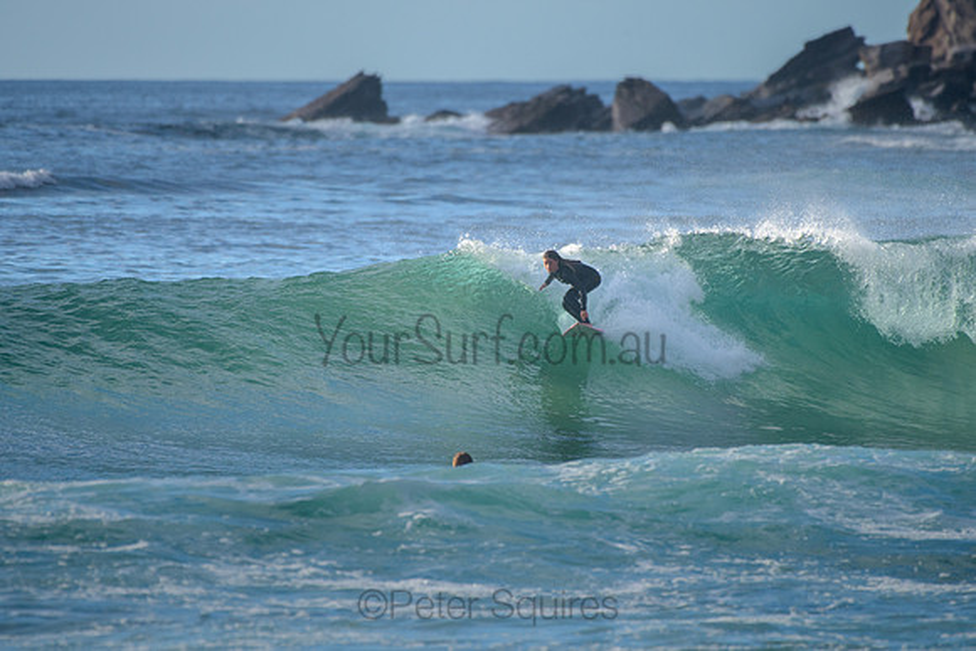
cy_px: 290
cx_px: 501
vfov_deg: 2.2
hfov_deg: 3.4
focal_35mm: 613
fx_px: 16632
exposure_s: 1/2000
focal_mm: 500
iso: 640
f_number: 5.6
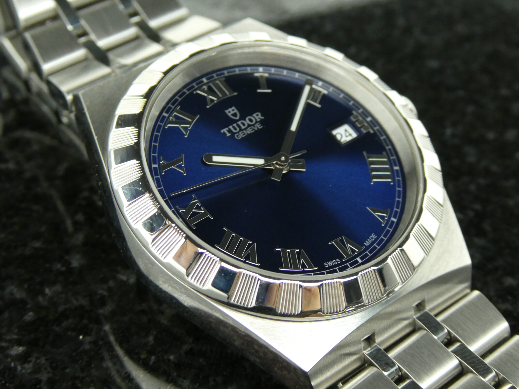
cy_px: 194
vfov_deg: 19.9
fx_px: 1109
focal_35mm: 74
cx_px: 260
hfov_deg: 26.3
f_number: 4.6
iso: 400
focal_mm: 13.2
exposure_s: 1/80
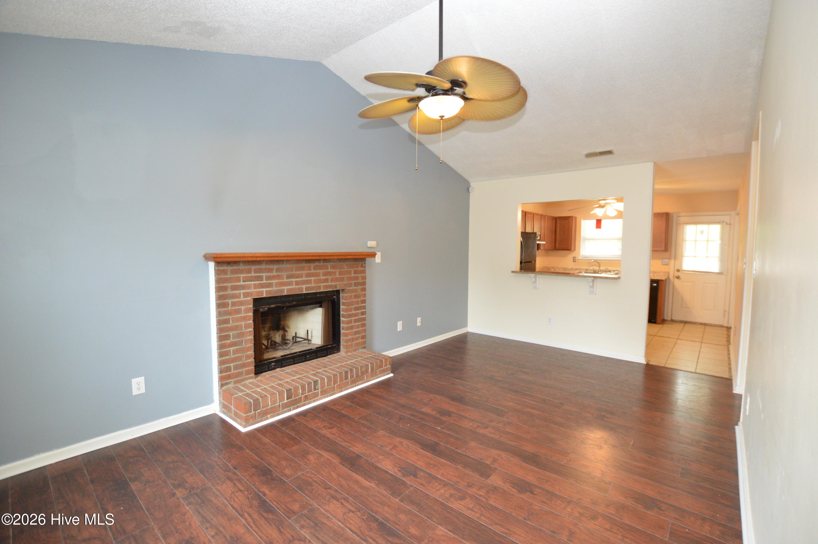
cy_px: 272
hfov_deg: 100.4
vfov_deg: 77.2
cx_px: 409
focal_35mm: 15
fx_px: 340
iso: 1250
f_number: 3.5
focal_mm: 10
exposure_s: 1/60
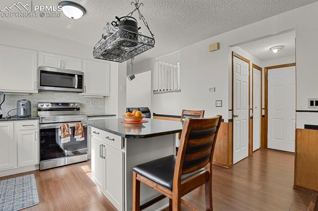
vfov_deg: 70.4
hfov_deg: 93.3
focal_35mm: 17
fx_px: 150
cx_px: 159
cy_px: 106
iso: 8000
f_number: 8
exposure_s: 1/20
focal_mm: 17
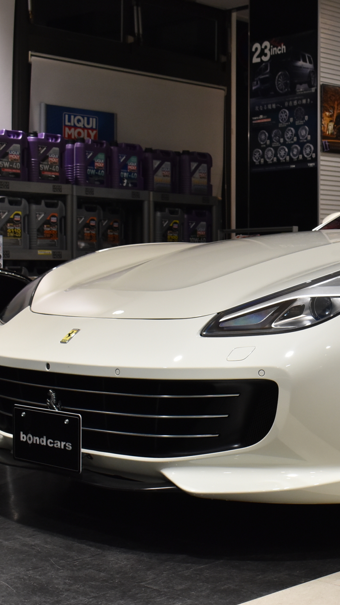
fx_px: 1023
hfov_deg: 18.0
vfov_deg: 32.9
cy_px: 302
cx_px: 396
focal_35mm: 64
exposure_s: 1/40
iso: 800
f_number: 8
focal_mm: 27
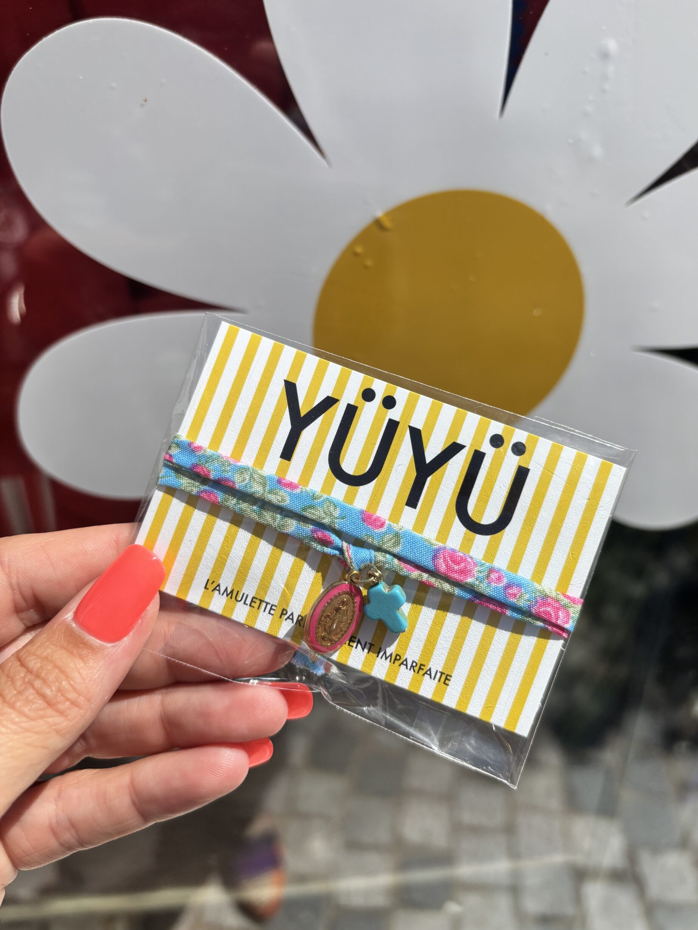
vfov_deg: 65.3
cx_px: 360
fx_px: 726
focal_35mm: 27
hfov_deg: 51.4
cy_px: 450
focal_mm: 5.96
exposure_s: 1/4854
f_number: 1.6
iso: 50
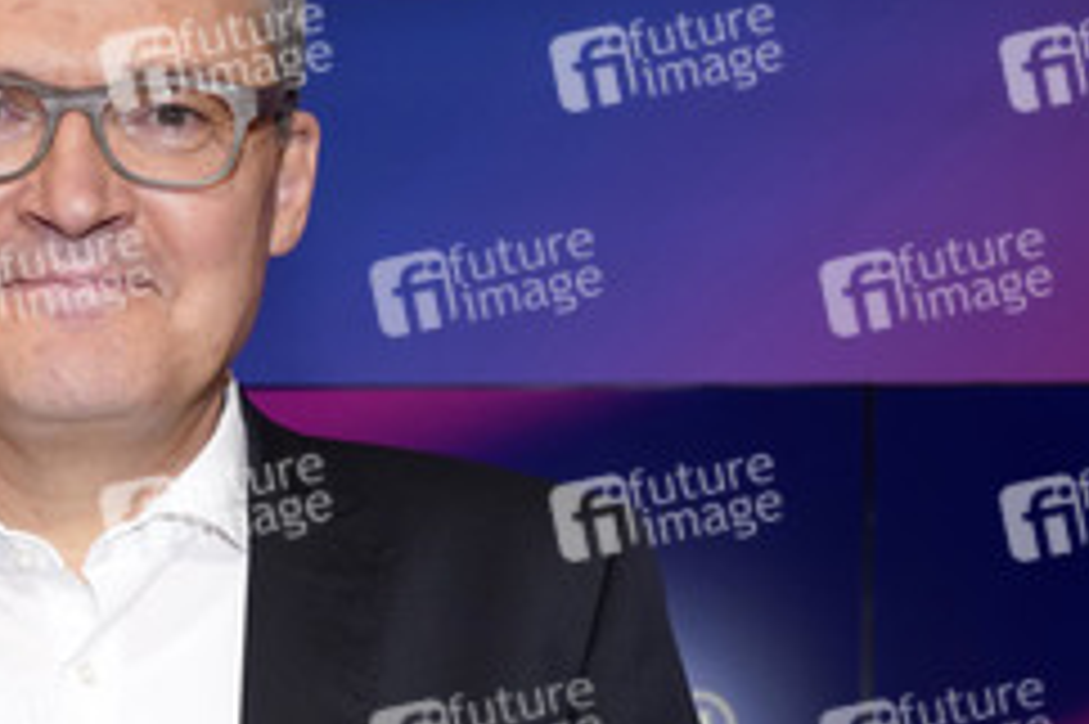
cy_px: 396
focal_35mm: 54
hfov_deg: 34.7
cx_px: 97
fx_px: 1632
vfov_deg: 25.0
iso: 1600
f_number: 5
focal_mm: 29
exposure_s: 1/160
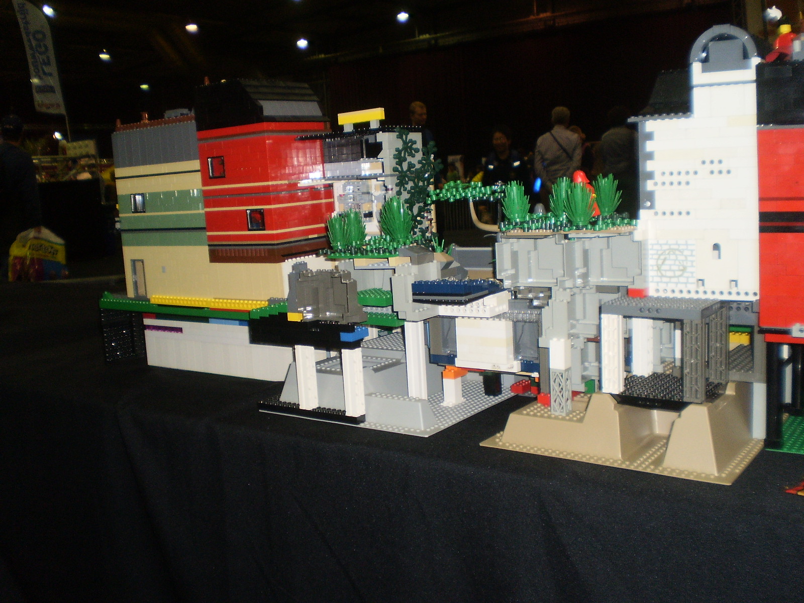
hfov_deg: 51.4
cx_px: 402
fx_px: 836
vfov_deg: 39.7
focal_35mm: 36
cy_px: 302
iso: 125
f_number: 3.1
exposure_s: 1/30
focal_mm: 6.3
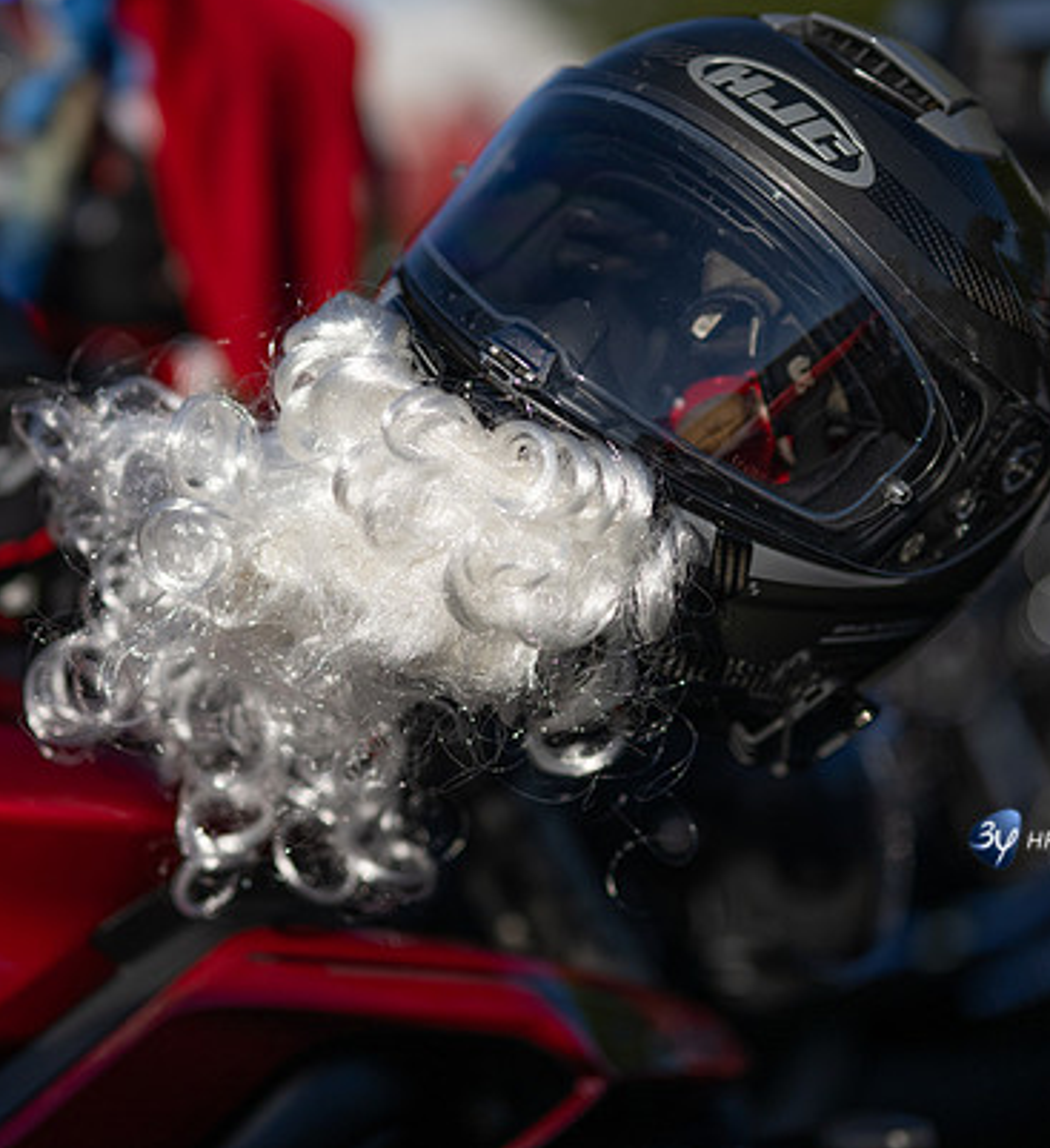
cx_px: 339
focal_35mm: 80
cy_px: 460
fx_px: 2875
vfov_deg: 22.5
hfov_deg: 20.6
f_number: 1.2
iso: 64
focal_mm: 50
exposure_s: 1/20000
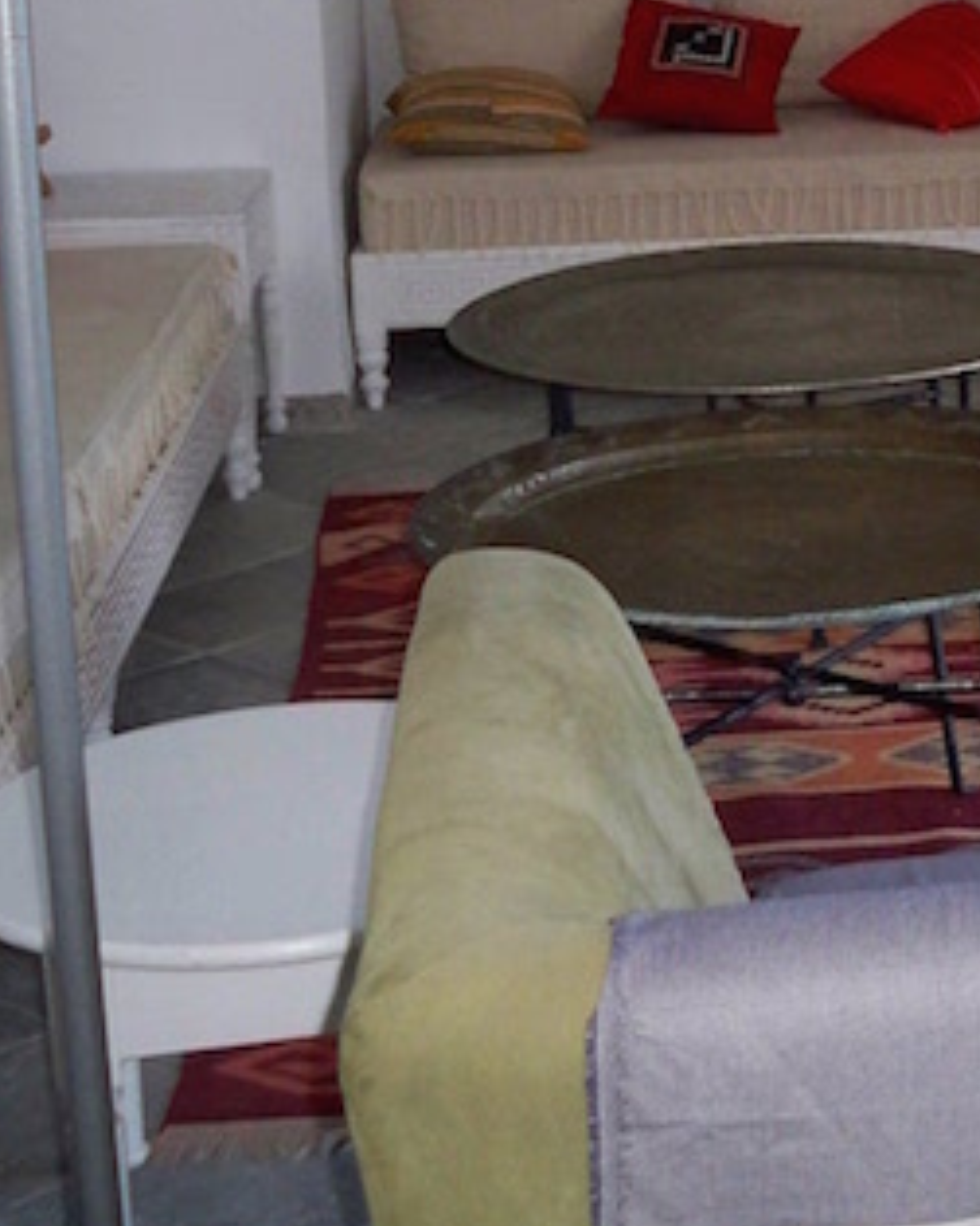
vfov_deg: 21.5
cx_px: 1113
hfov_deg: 17.0
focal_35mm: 87
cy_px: 144
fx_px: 3156
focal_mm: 6.3
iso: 200
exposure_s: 1/60
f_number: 3.1
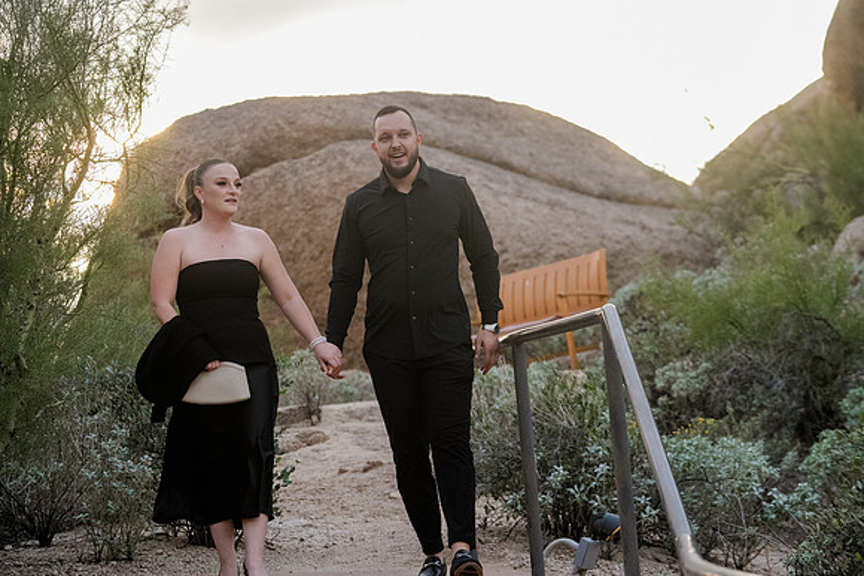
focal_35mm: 101
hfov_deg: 20.2
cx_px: 432
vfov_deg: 13.6
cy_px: 288
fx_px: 2424
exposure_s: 1/640
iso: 3200
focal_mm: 101
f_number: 5.6
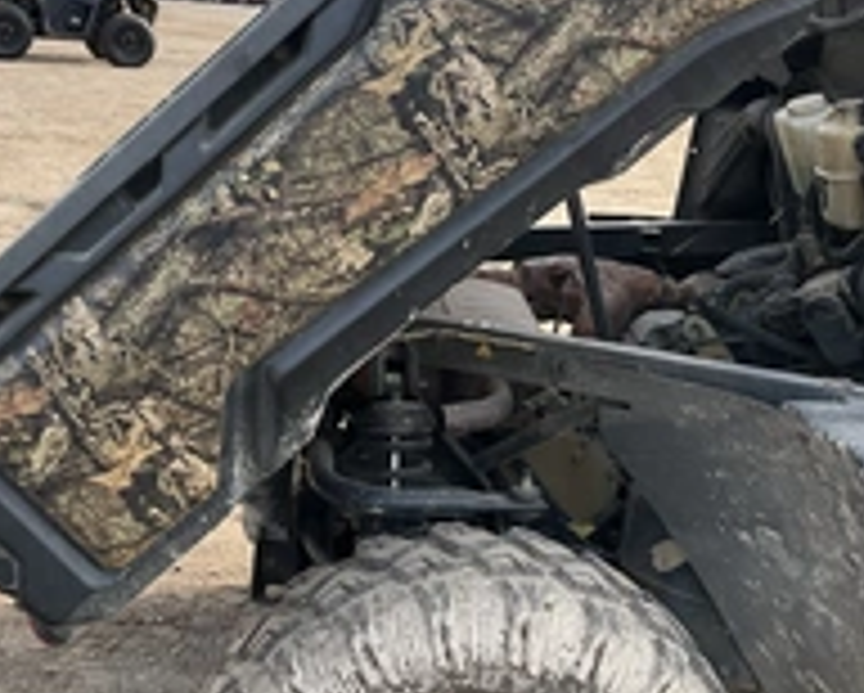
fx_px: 1510
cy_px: 288
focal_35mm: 59
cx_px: 405
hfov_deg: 31.9
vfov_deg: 25.8
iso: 25
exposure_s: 1/478
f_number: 1.8
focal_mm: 3
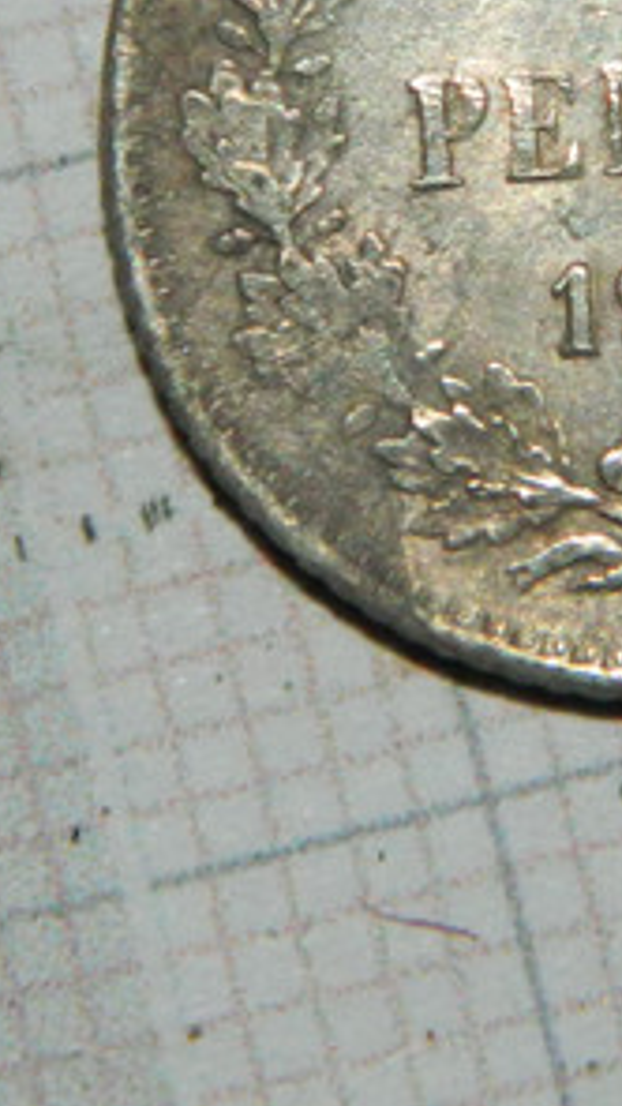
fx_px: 9702
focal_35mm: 331
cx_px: 658
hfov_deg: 3.7
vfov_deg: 6.5
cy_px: 206
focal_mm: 15.1
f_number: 11.9
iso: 200
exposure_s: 1/50
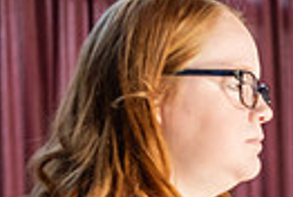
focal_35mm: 221
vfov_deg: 6.2
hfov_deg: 9.0
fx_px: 1803
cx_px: 456
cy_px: 256
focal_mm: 50
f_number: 4
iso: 1600
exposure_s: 1/160
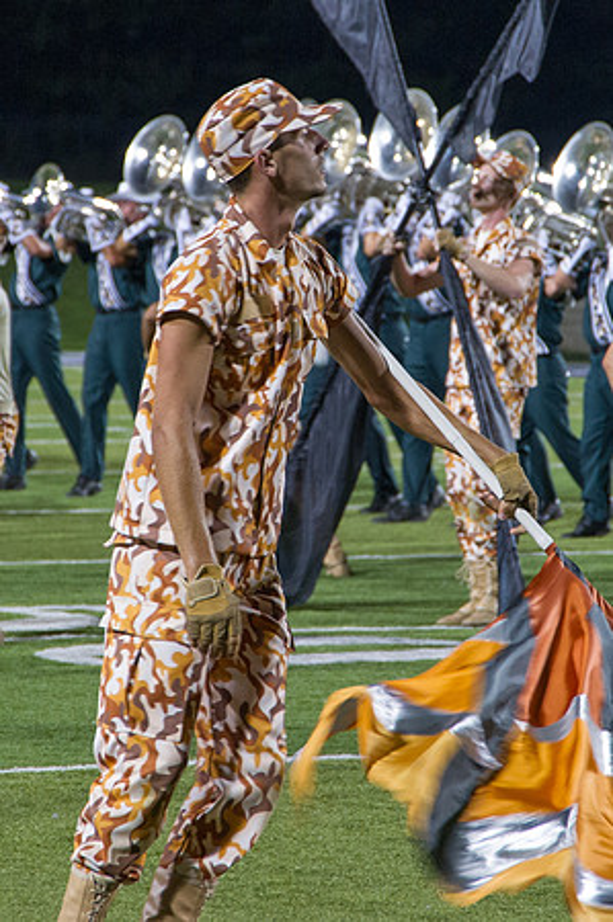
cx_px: 295
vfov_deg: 9.2
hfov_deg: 6.1
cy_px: 357
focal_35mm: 224
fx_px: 5739
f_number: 5.6
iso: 2000
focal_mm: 120
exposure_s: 1/160
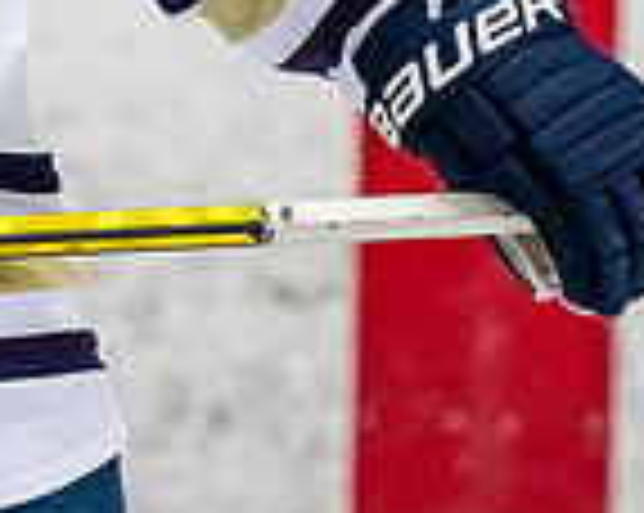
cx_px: -567
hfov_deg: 1.5
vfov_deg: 1.2
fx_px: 25277
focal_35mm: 1328
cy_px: -760
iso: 2500
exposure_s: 1/800
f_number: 3.5
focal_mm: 155
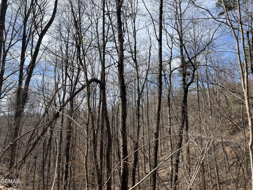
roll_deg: +0.8
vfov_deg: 53.1
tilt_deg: +8.3
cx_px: 126
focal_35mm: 26
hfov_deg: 67.3
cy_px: 95
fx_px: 190
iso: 50
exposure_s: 1/3968
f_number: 1.5
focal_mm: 5.7
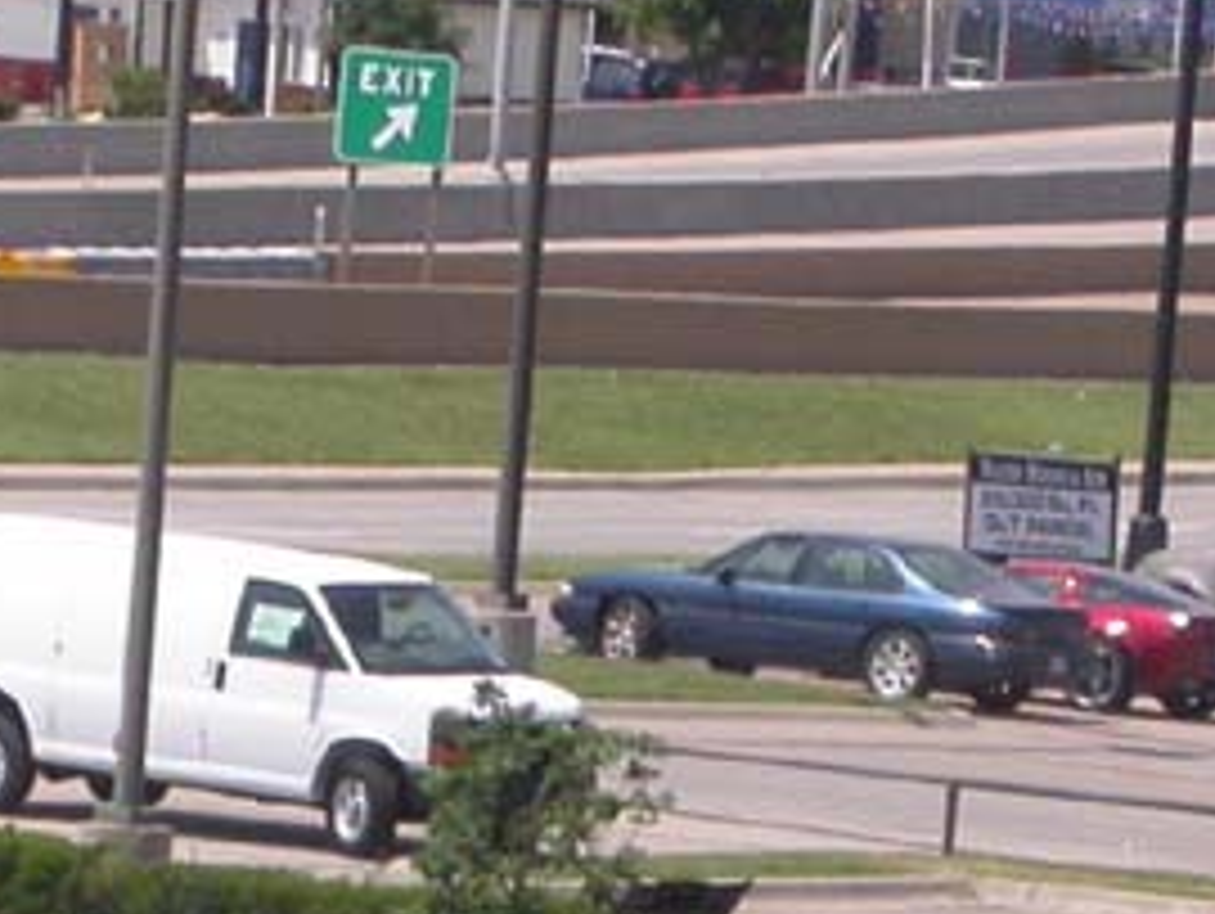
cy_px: 1378
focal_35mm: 584
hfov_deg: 3.4
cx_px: 472
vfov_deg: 2.5
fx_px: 20516
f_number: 7.3
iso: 100
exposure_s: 1/357
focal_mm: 32
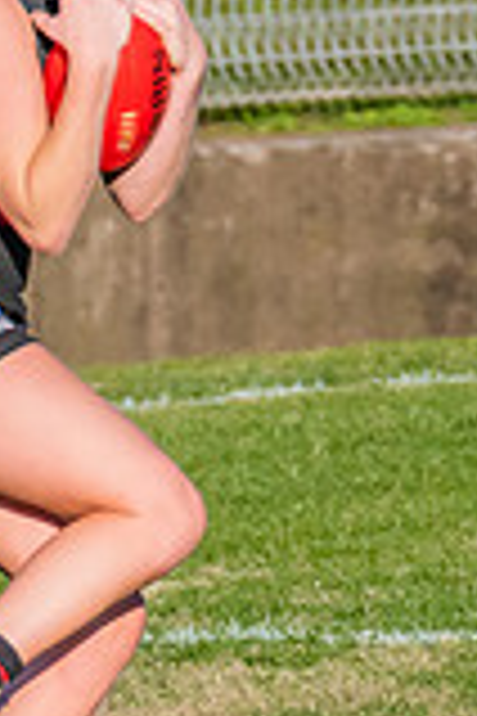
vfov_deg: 0.7
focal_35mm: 2841
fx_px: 56460
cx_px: 88
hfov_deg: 0.5
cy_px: 467
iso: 800
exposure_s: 1/1250
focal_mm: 420
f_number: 9
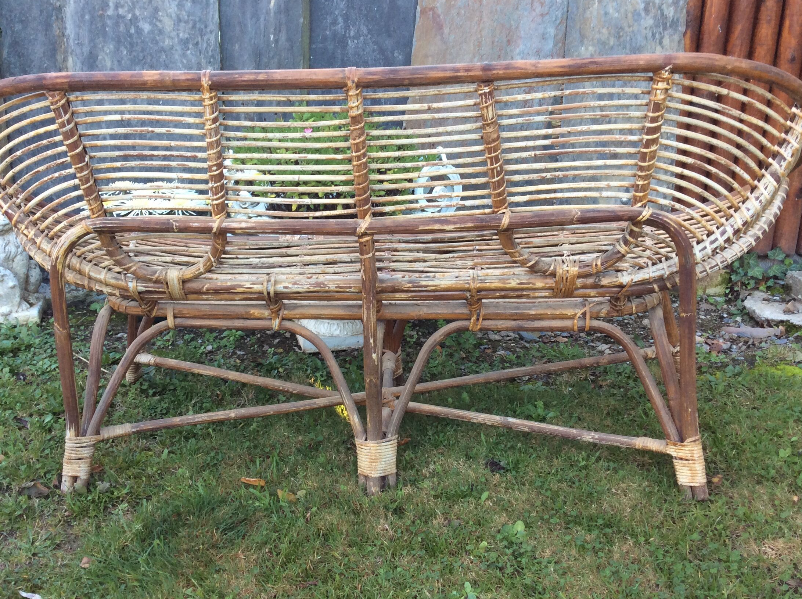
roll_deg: -0.2
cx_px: 370
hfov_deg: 49.0
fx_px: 879
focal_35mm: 38
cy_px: 271
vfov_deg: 37.6
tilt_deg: -18.0
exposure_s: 1/50
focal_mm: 3.3
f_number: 2.4
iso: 40
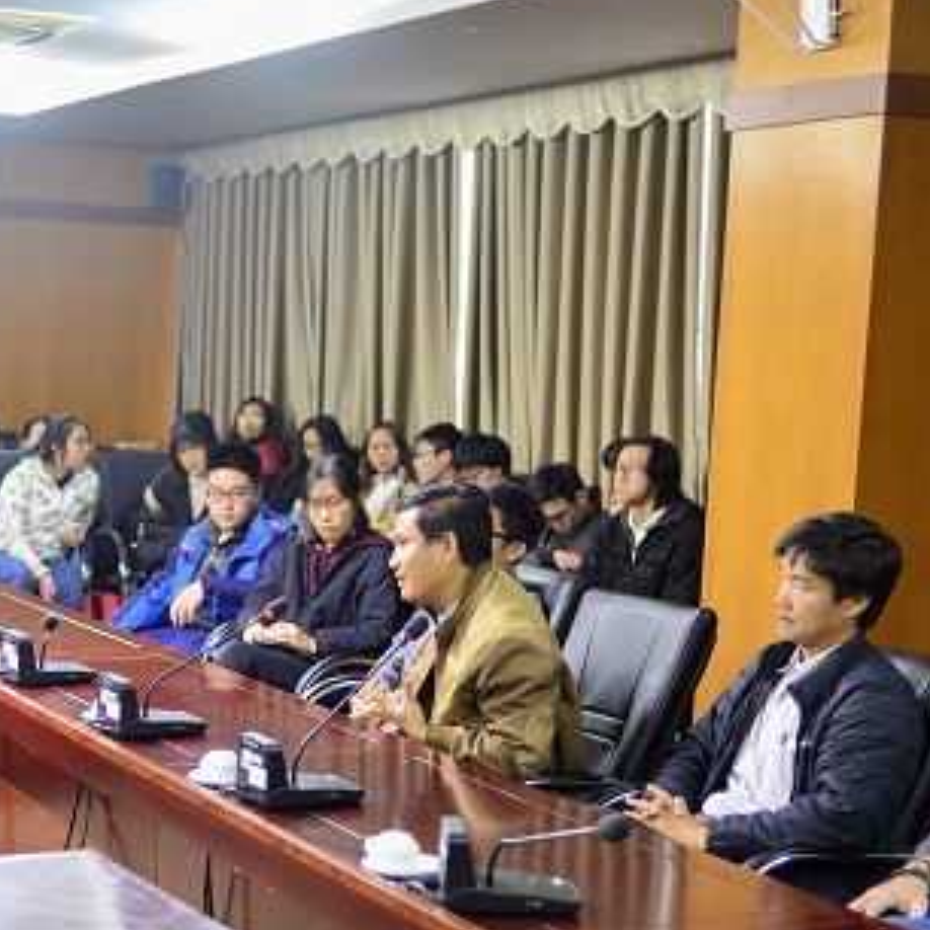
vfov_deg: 25.1
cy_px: 670
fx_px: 2067
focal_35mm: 68
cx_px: 252
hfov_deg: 25.1
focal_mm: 35
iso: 1000
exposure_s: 1/50
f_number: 2
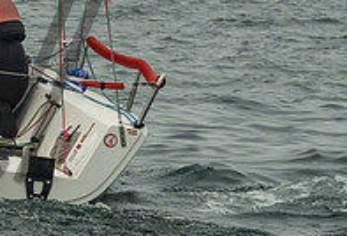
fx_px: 5140
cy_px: -89
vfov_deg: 2.6
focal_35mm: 530
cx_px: -64
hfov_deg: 3.9
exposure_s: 1/2500
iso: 800
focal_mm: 125
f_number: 9
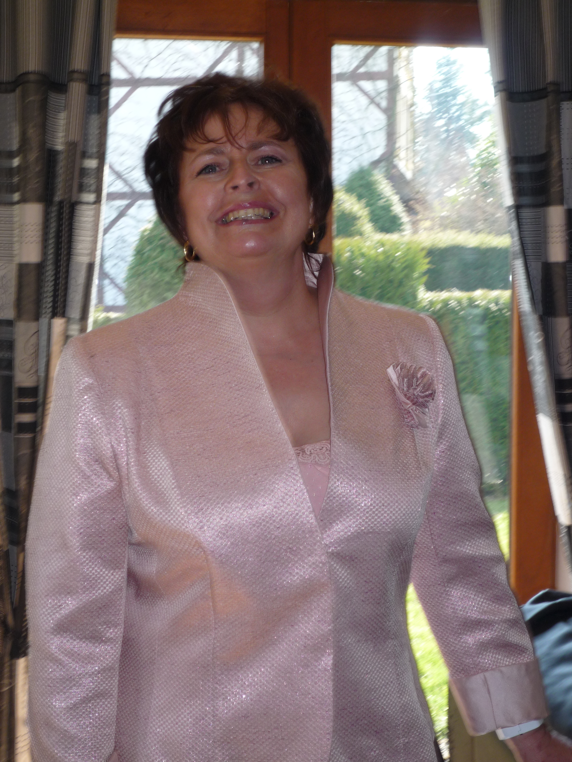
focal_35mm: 64
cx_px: 286
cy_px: 381
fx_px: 1410
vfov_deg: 30.3
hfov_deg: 22.9
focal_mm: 11.3
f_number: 4.9
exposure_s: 1/50
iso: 100
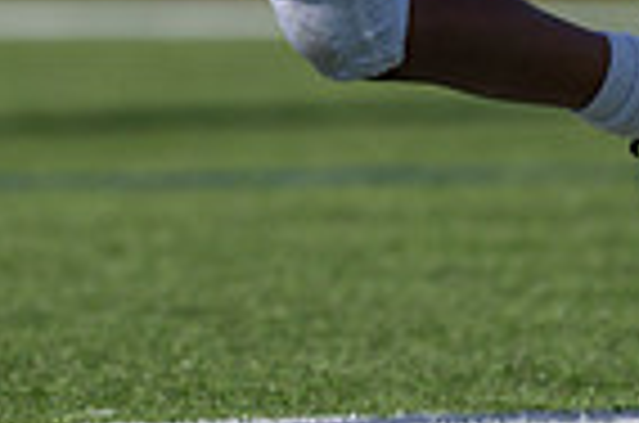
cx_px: 27
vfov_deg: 2.3
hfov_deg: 3.5
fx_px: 10484
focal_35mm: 592
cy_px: -364
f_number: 1.8
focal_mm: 135
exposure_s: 1/8000
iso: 100
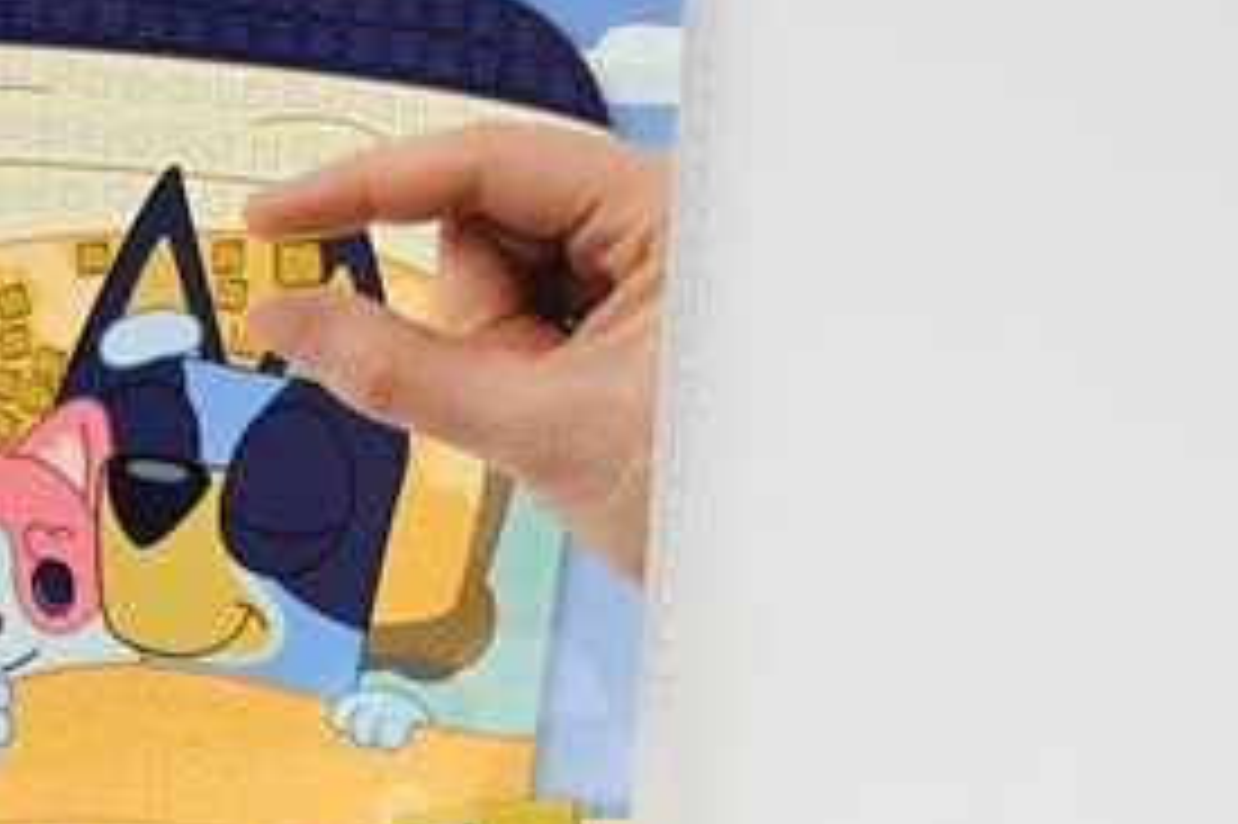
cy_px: 459
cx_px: 68
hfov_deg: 20.3
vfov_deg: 13.9
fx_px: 3379
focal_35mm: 98
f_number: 4.2
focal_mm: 25
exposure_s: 1/160
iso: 400
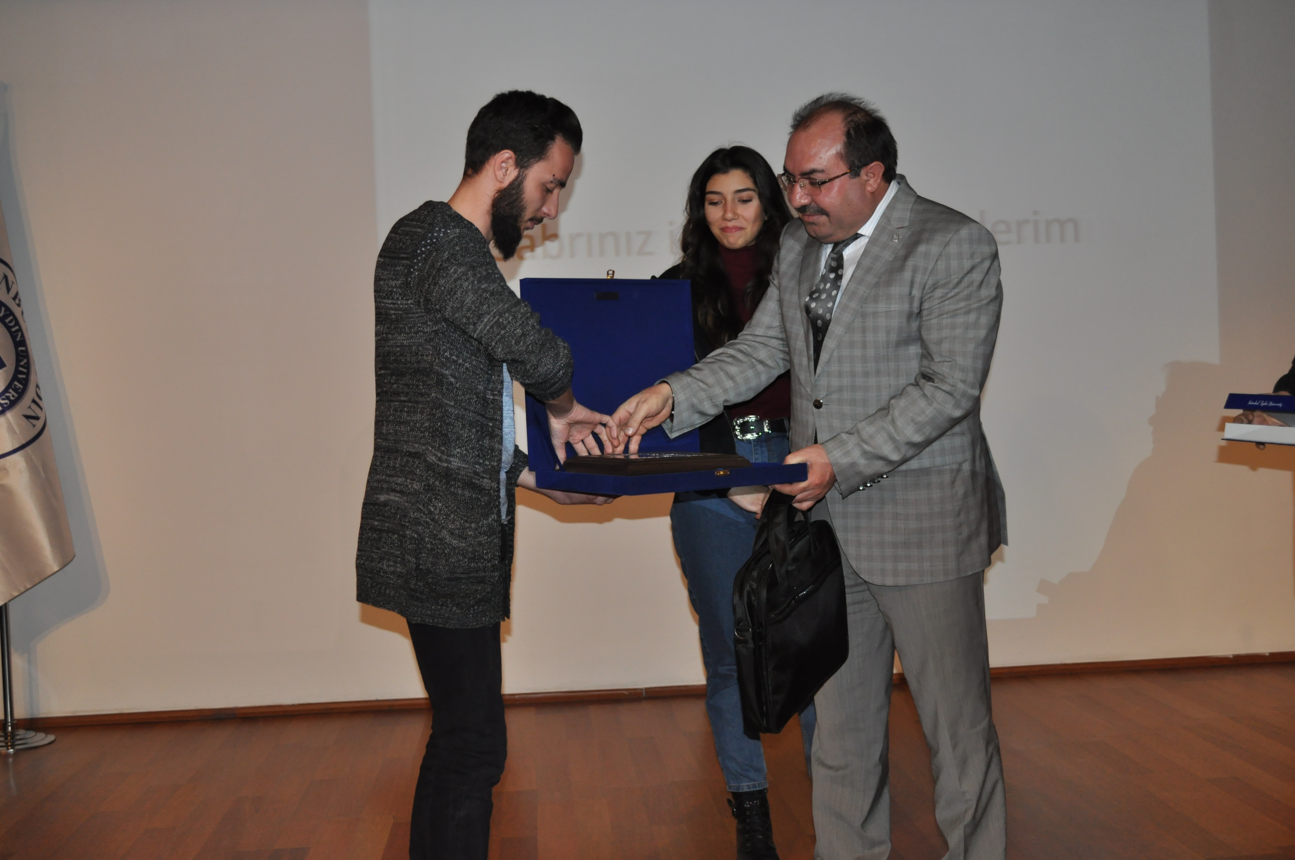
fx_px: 1617
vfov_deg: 29.8
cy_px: 430
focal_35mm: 45
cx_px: 648
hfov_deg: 43.7
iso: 800
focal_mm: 30
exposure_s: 1/60
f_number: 4.5
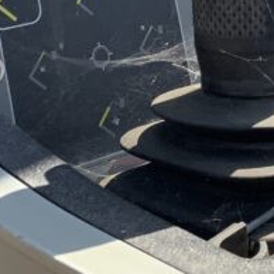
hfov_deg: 12.6
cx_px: 325
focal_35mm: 135
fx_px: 1209
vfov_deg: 12.3
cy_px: -130
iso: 16
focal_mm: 3
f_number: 1.8
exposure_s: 1/1168
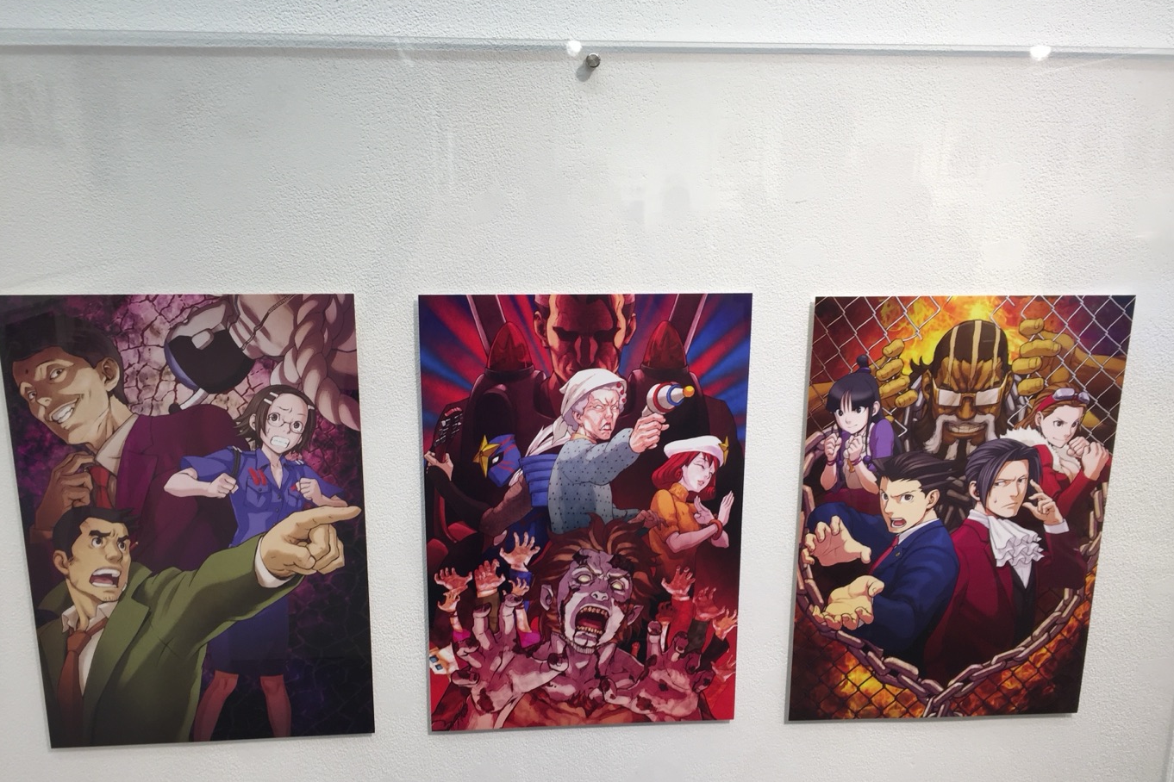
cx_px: 583
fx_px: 1011
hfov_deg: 60.3
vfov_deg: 42.2
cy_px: 443
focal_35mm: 31
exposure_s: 1/120
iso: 40
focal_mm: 4.15
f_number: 2.2
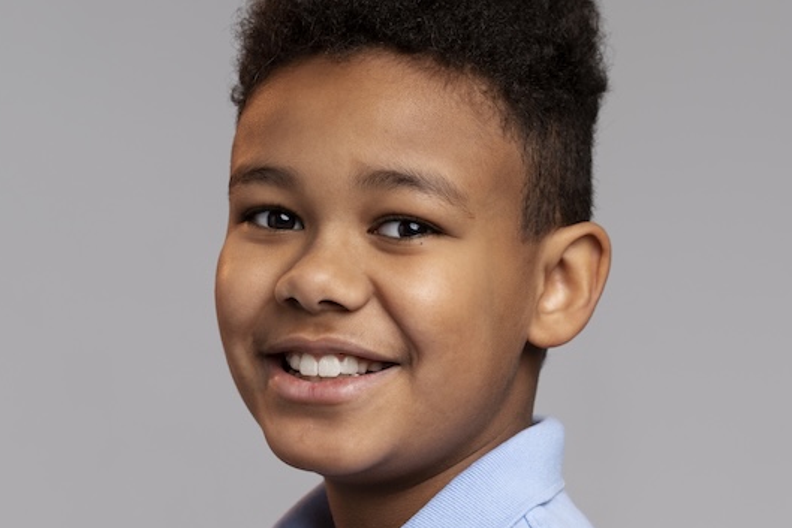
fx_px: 2993
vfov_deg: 10.1
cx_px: 379
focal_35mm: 136
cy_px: 337
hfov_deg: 15.1
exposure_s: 1/160
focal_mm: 72
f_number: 8
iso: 100
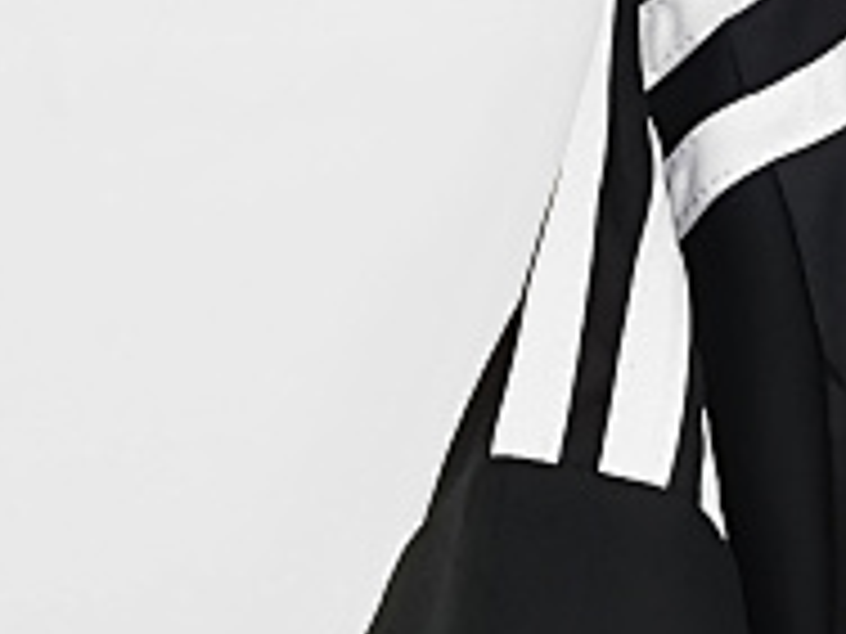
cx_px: 2034
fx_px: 3641
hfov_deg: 11.1
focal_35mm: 149
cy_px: 526
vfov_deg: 9.9
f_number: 1.8
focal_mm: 5.58
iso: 250
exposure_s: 1/120
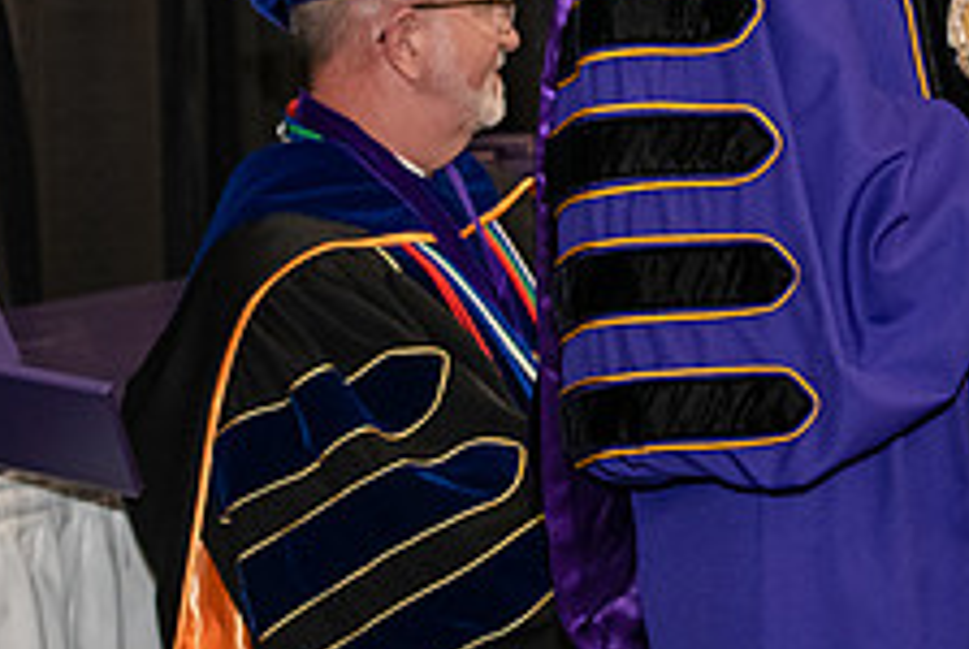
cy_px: -128
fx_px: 4878
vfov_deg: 7.5
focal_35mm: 181
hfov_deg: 11.3
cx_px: 848
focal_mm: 70
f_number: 5
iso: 2500
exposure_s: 1/200
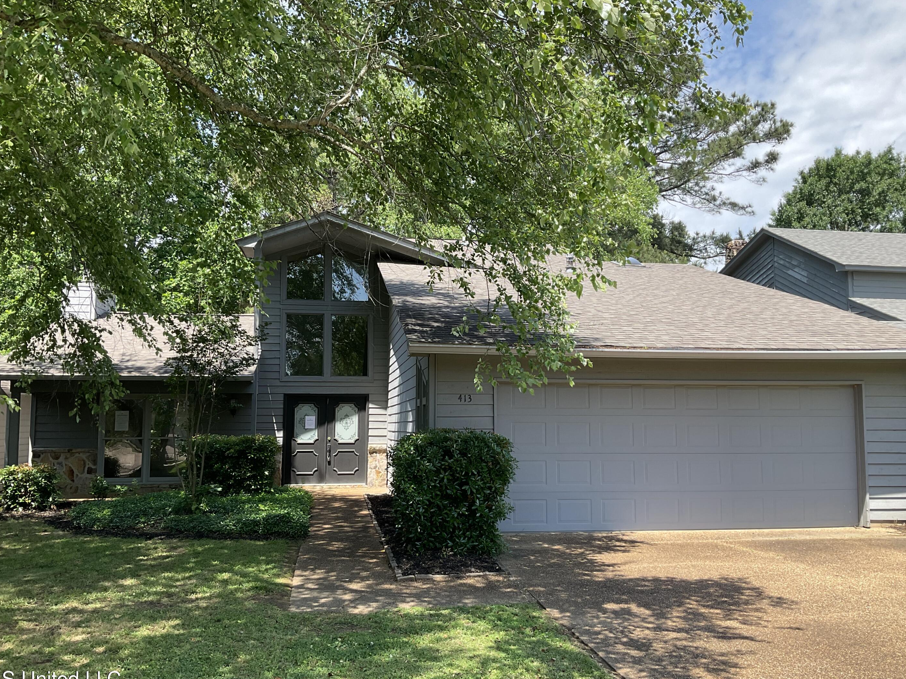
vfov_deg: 45.4
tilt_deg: +4.2
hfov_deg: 58.3
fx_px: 811
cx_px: 456
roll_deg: +0.1
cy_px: 349
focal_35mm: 31
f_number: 1.8
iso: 16
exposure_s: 1/580
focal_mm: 3
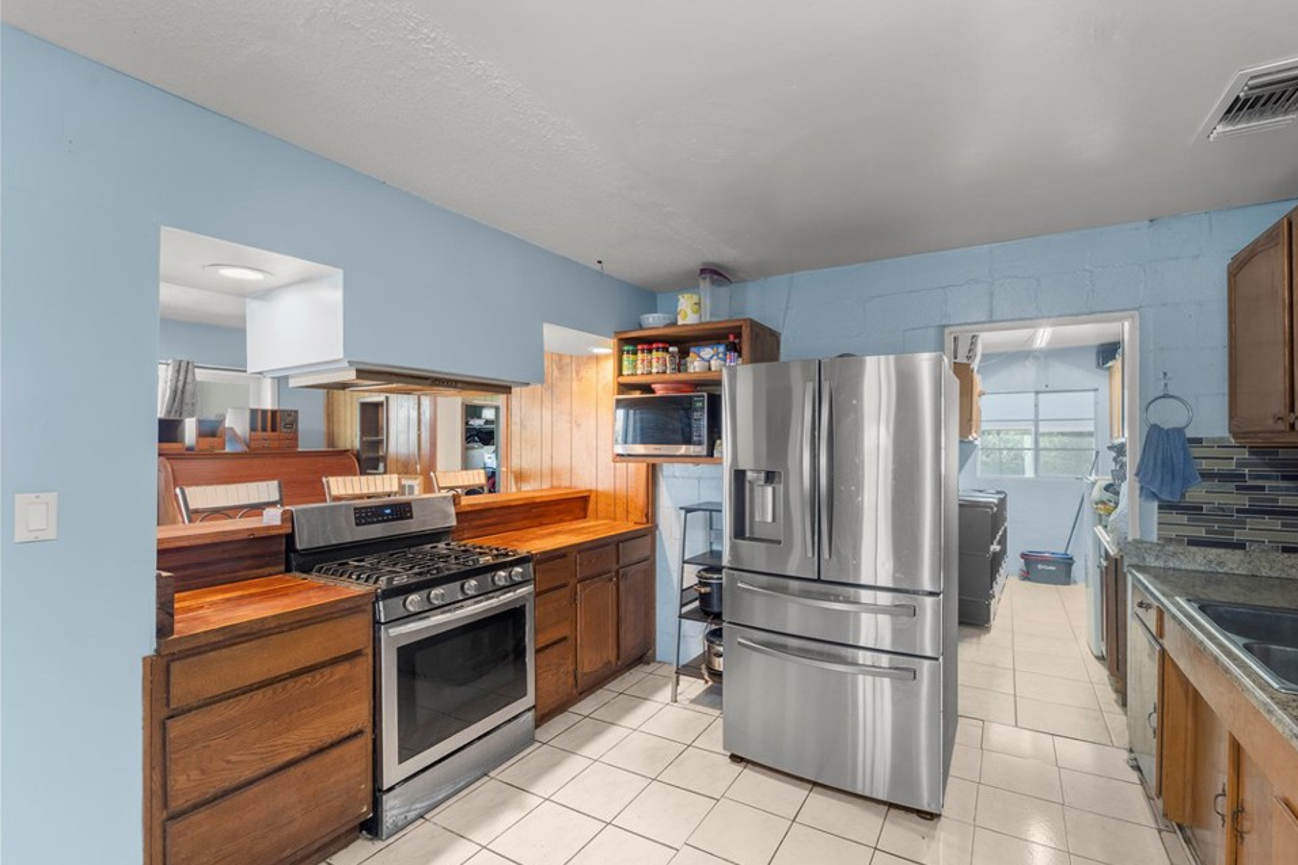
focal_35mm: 15
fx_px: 541
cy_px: 457
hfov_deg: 100.2
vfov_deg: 77.2
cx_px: 694
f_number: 9
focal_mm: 14
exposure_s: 1/8
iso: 800
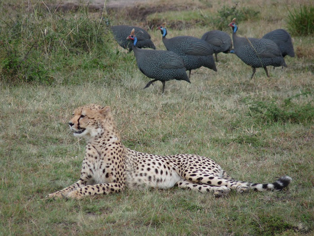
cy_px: 118
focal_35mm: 419
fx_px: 3801
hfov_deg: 4.7
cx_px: 157
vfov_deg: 3.5
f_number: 3.8
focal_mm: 74.4
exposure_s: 1/160
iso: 100
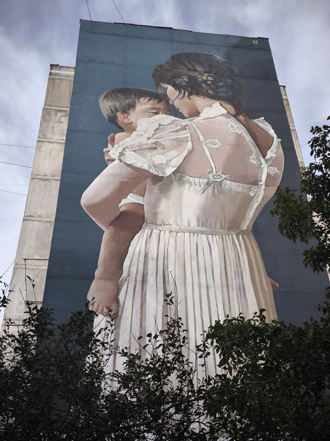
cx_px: 165
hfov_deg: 29.1
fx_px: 636
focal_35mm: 50
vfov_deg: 38.2
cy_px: 220
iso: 50
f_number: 1.9
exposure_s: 1/676
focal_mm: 7.1
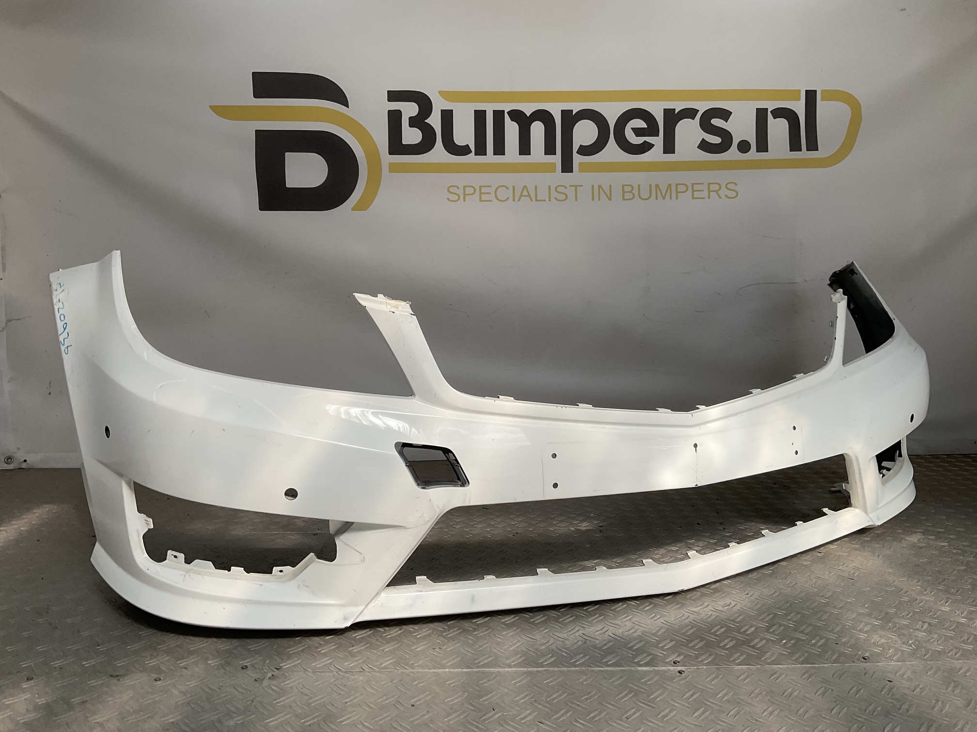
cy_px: 366
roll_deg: -1.0
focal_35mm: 29
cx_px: 488
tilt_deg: -6.8
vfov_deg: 48.2
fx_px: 818
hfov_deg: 61.7
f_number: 1.8
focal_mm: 3
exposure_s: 1/1675
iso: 16
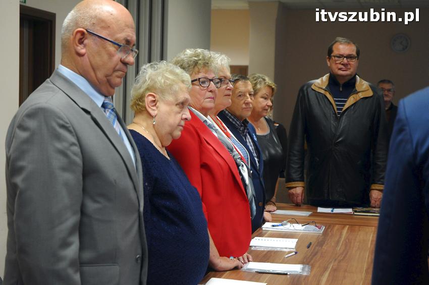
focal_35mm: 75
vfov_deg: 18.1
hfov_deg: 27.0
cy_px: 142
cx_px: 214
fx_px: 893
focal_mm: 50
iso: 1250
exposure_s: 1/60
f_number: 4.5
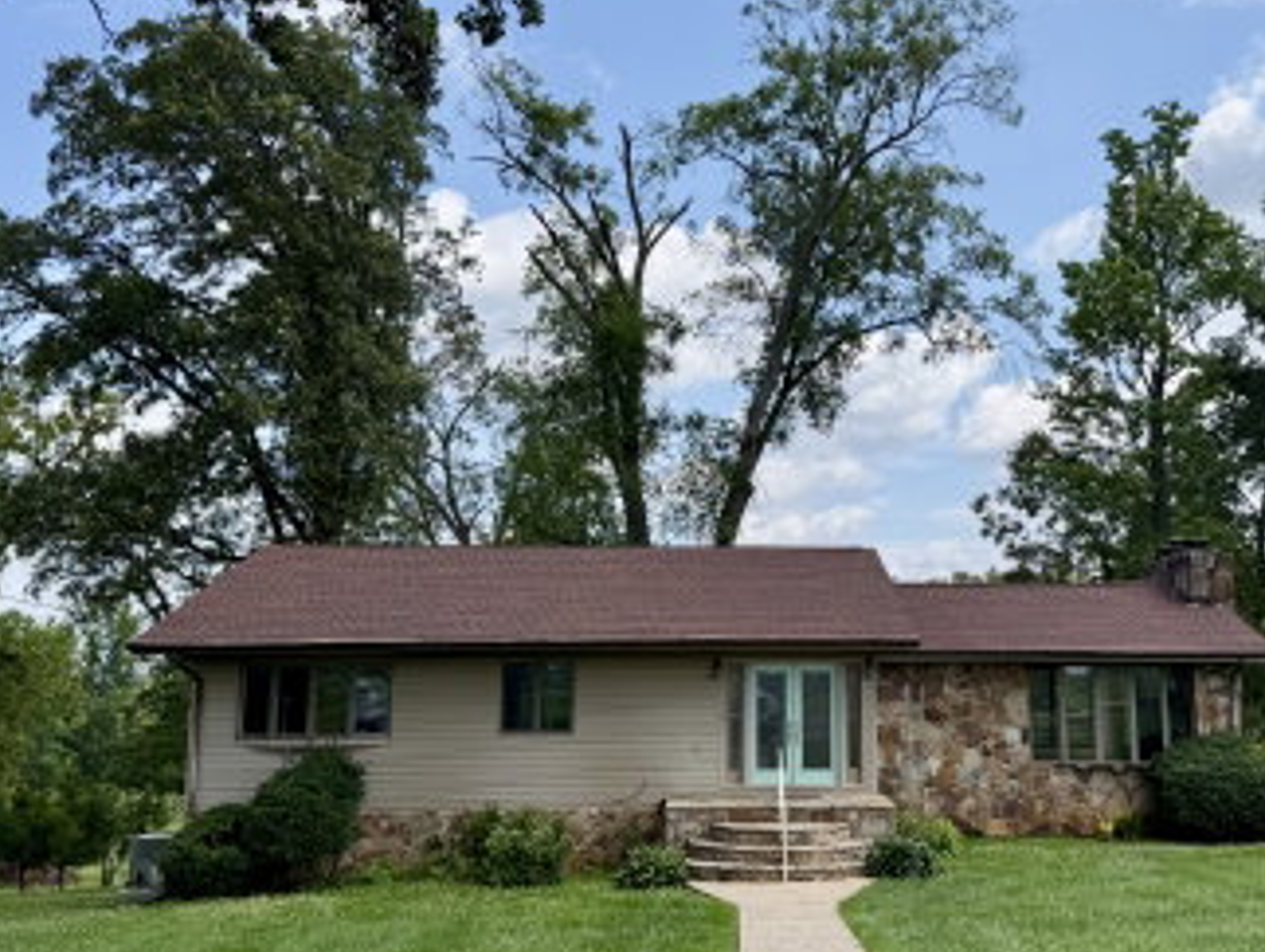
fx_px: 1390
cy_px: 447
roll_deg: +0.6
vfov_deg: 37.8
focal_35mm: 38
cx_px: 768
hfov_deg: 48.6
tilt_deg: +7.7
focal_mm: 6.76
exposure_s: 1/4405
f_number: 1.78
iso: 80
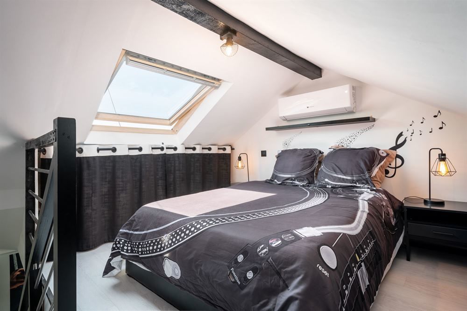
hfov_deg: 93.3
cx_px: 234
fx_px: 221
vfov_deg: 70.5
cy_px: 156
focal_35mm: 17
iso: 100
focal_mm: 17
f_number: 9
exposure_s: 1/3
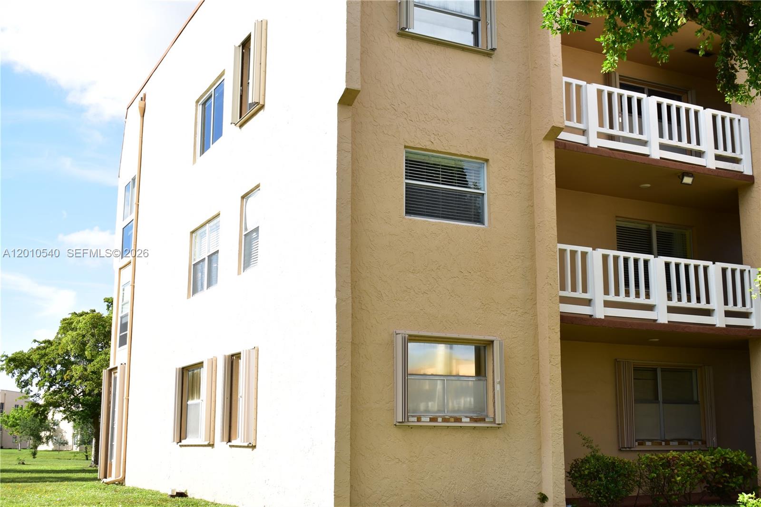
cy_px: 254
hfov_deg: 43.6
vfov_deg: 29.9
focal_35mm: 45
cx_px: 380
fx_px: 951
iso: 100
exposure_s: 1/200
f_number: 7.1
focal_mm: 30
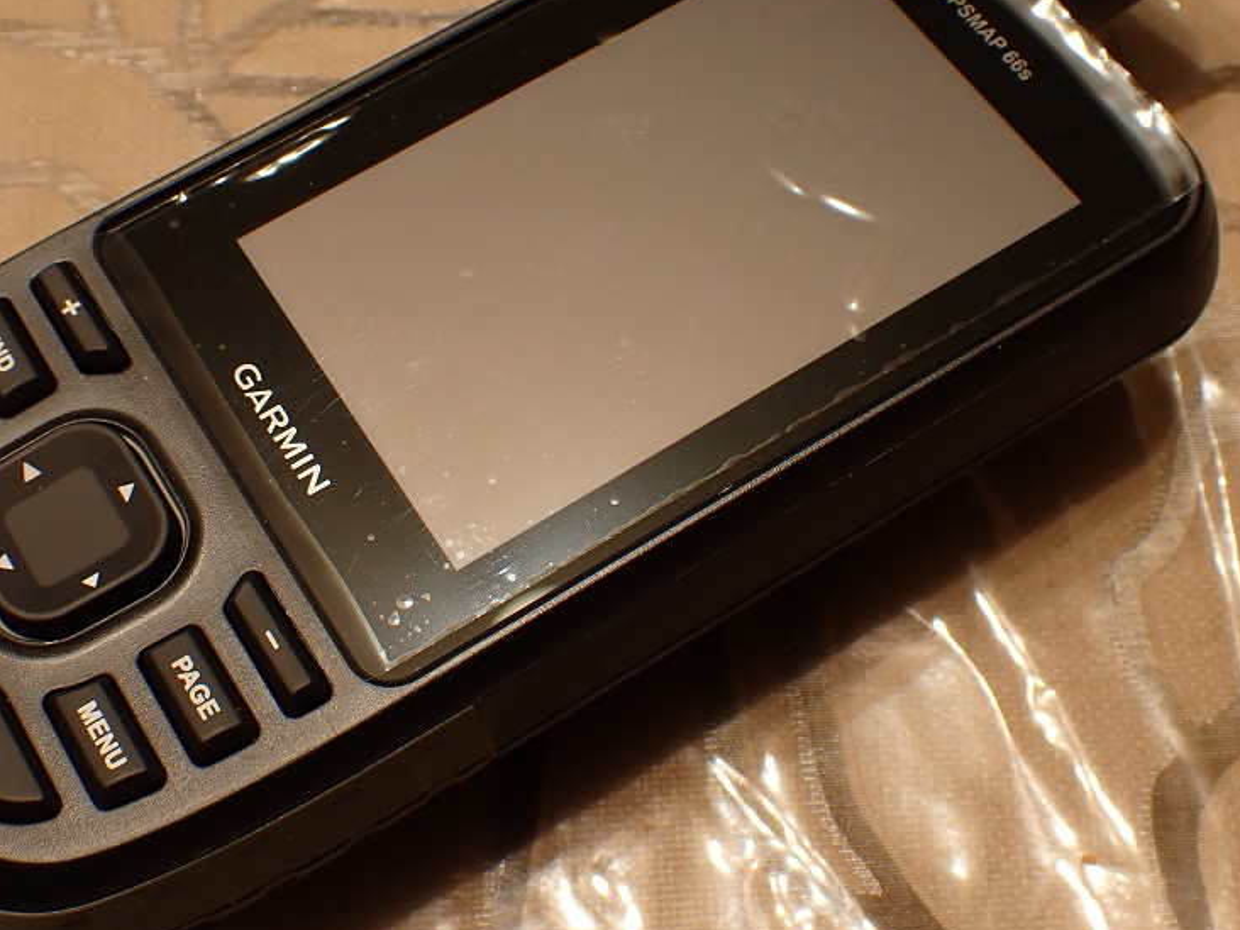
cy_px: 383
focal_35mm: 56
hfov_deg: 34.3
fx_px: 2006
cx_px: 520
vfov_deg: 26.1
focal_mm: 7.31
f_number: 4
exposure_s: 1/5
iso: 100
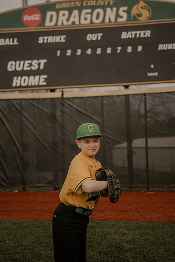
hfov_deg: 26.0
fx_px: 379
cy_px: 131
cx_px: 88
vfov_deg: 38.2
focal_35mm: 52
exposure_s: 1/1250
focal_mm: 35
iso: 100
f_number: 1.8
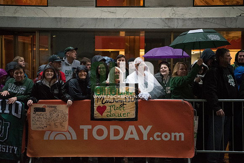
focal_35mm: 70
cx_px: 122
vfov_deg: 19.5
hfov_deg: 28.8
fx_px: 475
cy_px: 82
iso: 10000
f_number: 2.8
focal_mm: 70
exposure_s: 1/1000
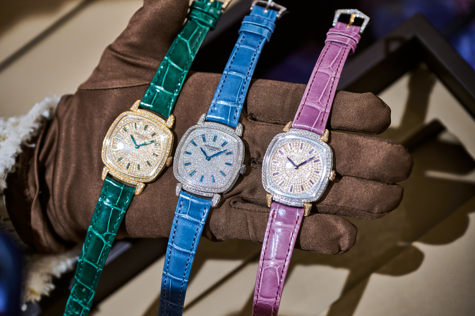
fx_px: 1306
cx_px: 238
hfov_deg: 20.6
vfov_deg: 13.8
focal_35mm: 99
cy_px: 158
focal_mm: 99
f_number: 4
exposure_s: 1/160
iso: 4000
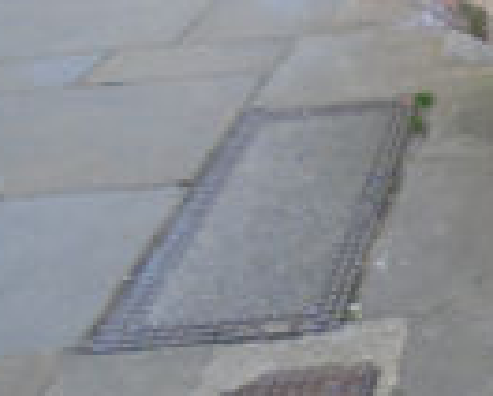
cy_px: -144
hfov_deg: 20.5
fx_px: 1154
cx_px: 743
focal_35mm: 79
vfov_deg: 18.0
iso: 100
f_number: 3.2
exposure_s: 1/40
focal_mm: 4.6
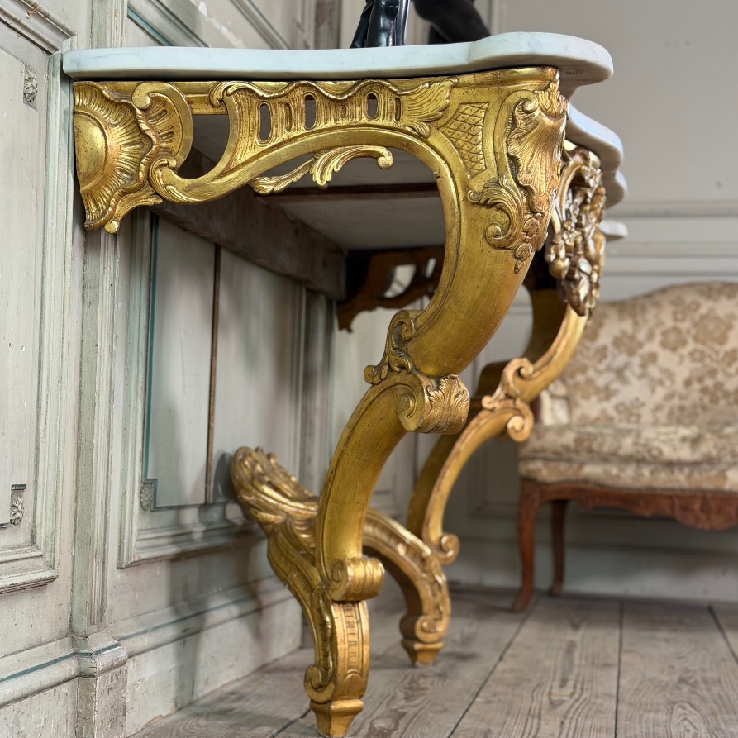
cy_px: 459
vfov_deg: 29.9
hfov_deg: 30.0
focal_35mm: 57
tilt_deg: -0.5
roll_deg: -1.6
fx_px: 1375
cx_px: 369
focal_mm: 6.76
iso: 160
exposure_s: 1/50
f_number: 1.78
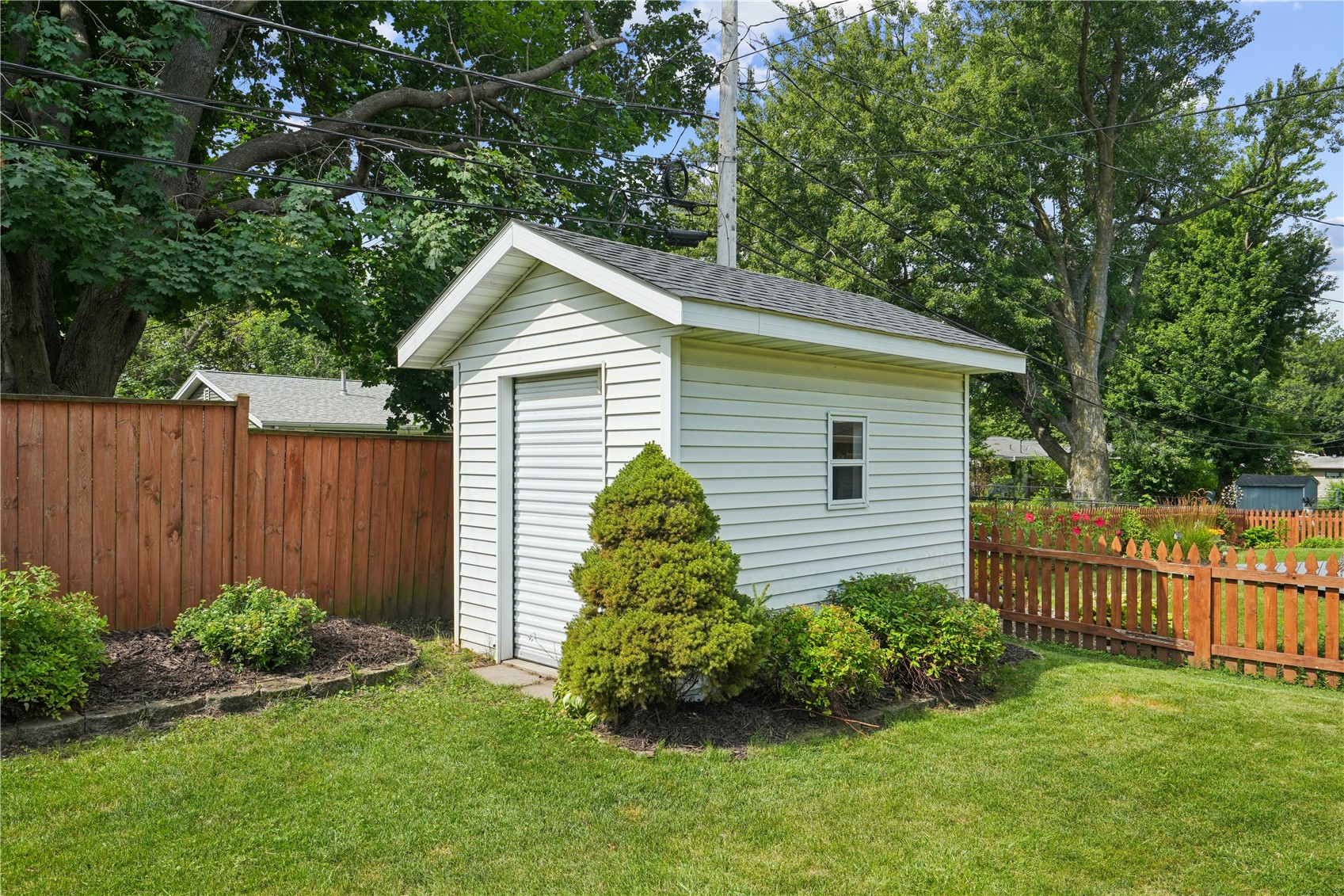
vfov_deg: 53.1
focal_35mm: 24
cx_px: 672
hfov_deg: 73.7
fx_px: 896
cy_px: 448
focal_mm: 24
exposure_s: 1/500
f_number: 10
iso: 400
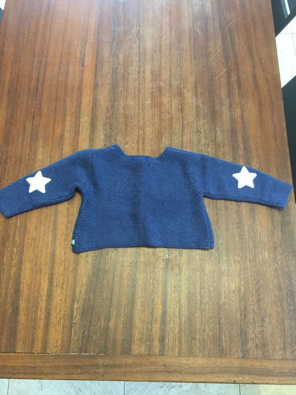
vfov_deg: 61.7
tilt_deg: -72.5
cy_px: 198
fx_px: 331
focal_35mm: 29
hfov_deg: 48.2
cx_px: 148
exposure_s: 1/8
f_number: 2.2
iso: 160
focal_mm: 4.15
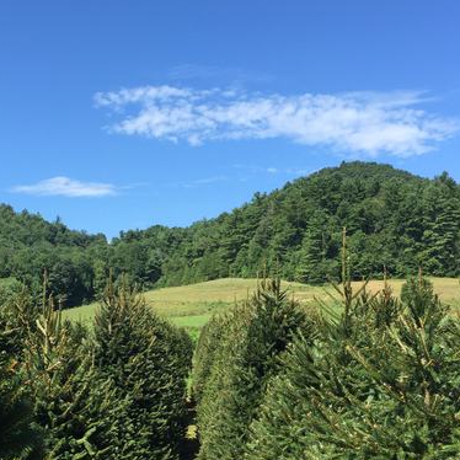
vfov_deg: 35.2
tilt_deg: +4.7
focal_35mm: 48
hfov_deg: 35.2
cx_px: 176
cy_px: 284
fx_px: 722
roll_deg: +1.0
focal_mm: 4.15
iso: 32
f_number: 2.2
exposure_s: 1/989
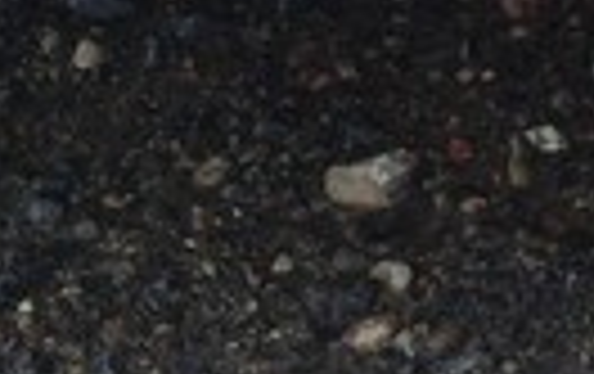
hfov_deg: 9.3
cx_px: 1530
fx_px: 3178
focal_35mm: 196
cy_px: -140
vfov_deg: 6.7
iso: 32
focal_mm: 4.12
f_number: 2.2
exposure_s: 1/604
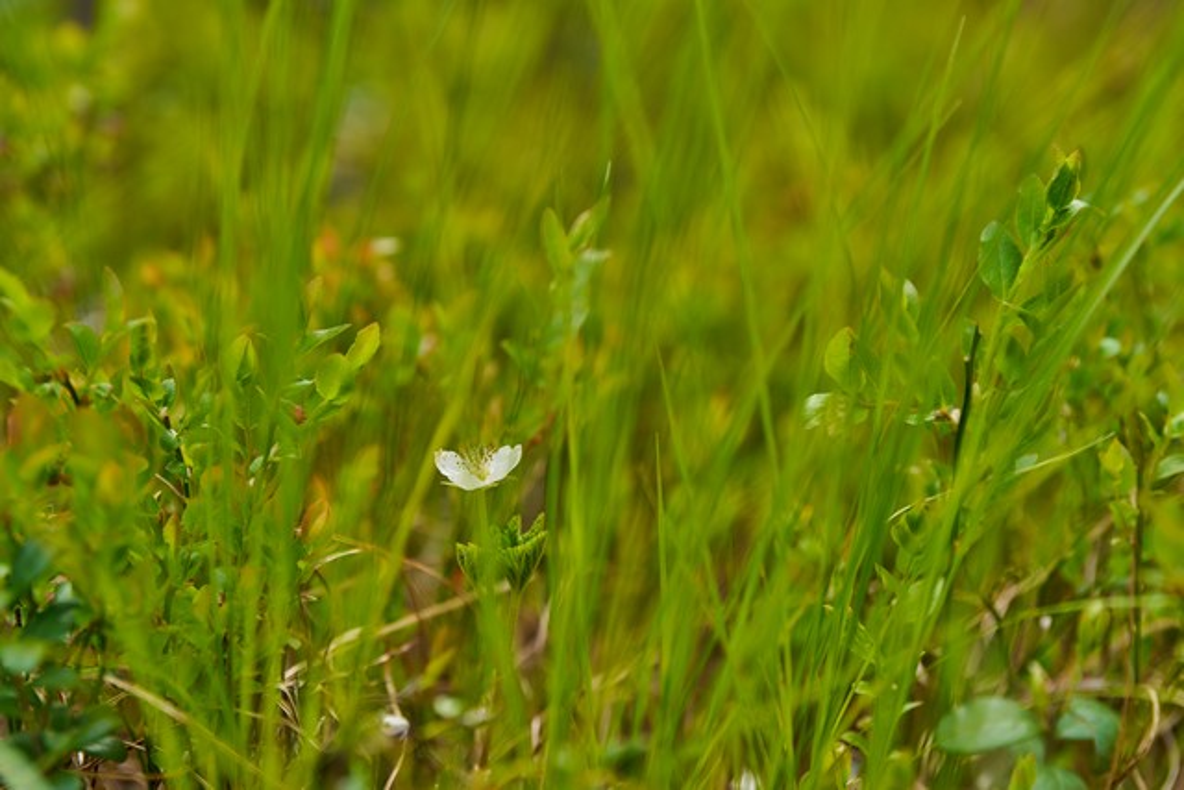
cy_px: 395
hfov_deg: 36.2
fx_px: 1809
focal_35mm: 55
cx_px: 592
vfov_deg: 24.6
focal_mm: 55
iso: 100
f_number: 2.8
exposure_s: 1/400
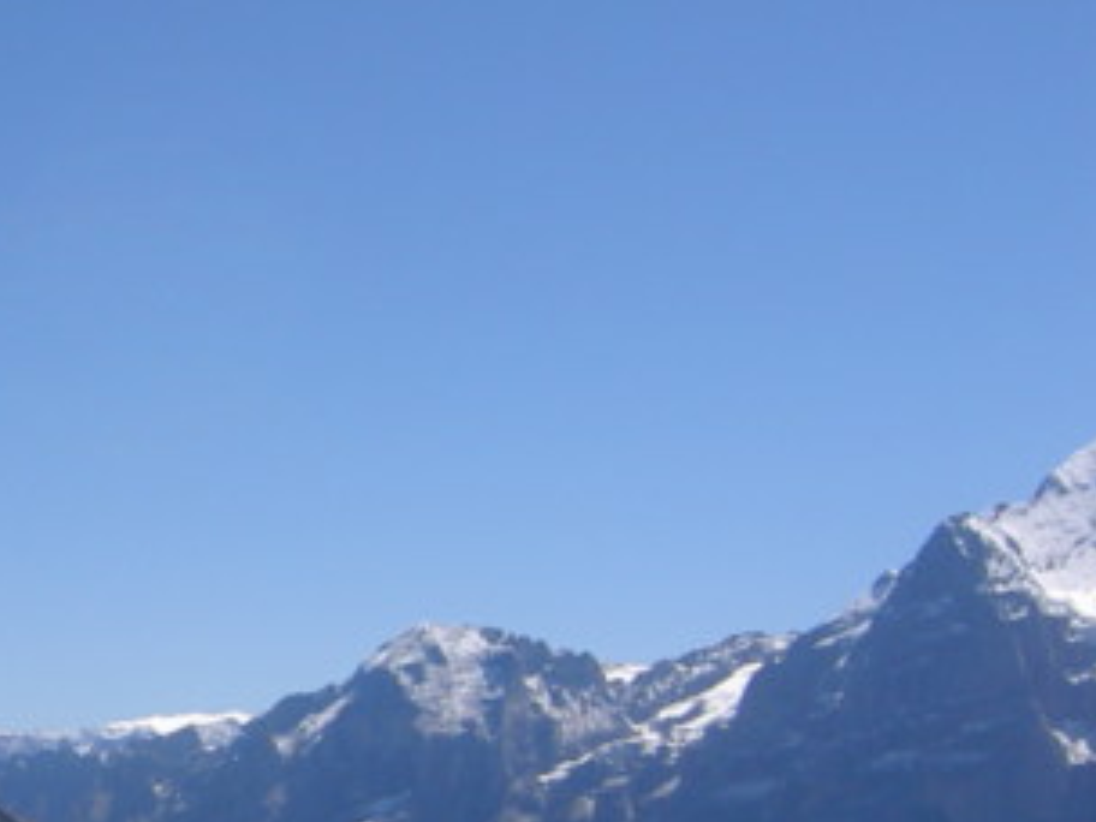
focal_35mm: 81
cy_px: 654
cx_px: -41
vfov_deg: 18.1
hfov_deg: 23.0
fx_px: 2565
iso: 50
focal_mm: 5.6
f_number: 4.7
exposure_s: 1/500
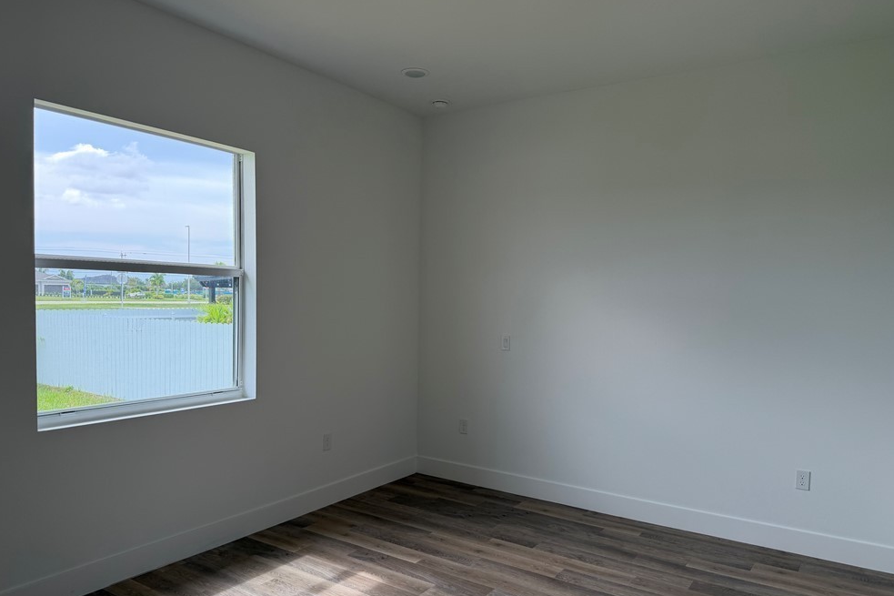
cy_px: 325
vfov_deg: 49.5
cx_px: 438
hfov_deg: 69.4
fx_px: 646
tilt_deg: -2.1
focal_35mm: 26
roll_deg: -0.7
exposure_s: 1/173
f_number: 1.78
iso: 80
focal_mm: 6.76
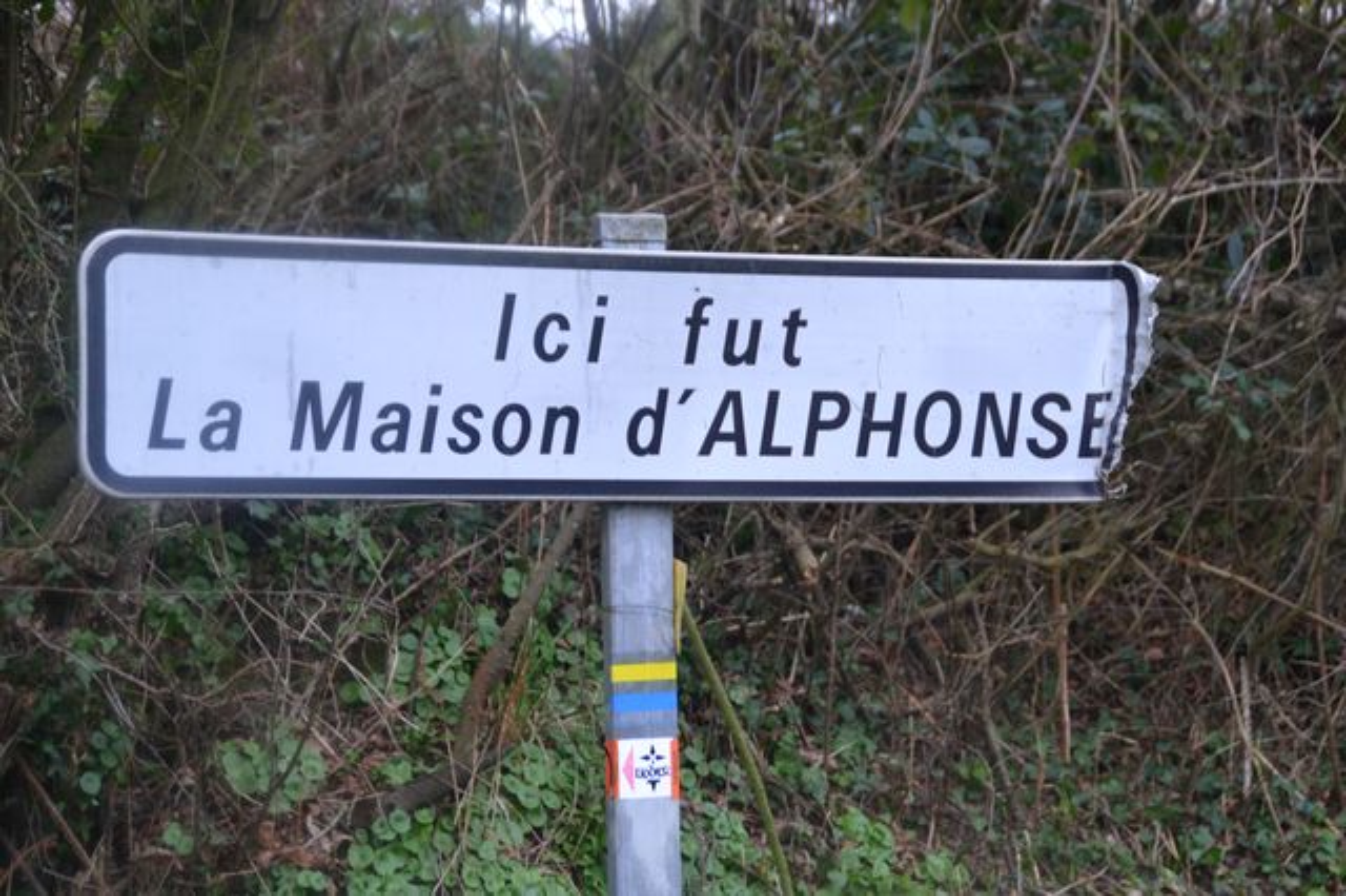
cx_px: 673
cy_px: 448
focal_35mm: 75
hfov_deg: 27.0
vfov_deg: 18.2
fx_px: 2803
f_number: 5.6
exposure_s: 1/125
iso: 320
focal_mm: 50
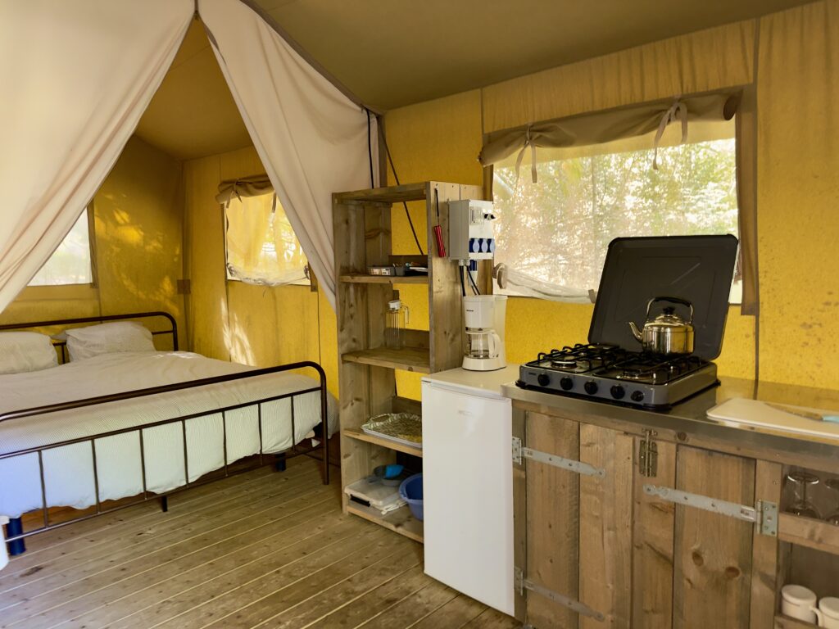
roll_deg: +1.5
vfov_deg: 56.8
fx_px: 582
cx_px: 420
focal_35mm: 24
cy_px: 314
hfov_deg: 71.6
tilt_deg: -6.2
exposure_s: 1/17
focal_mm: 6.76
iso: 125
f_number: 1.78
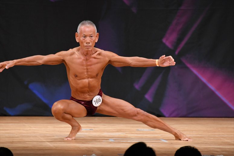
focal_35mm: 450
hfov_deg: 4.6
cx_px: 117
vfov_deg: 3.1
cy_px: 78
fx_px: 2924
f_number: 5.6
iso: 3200
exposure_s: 1/400
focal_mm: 300
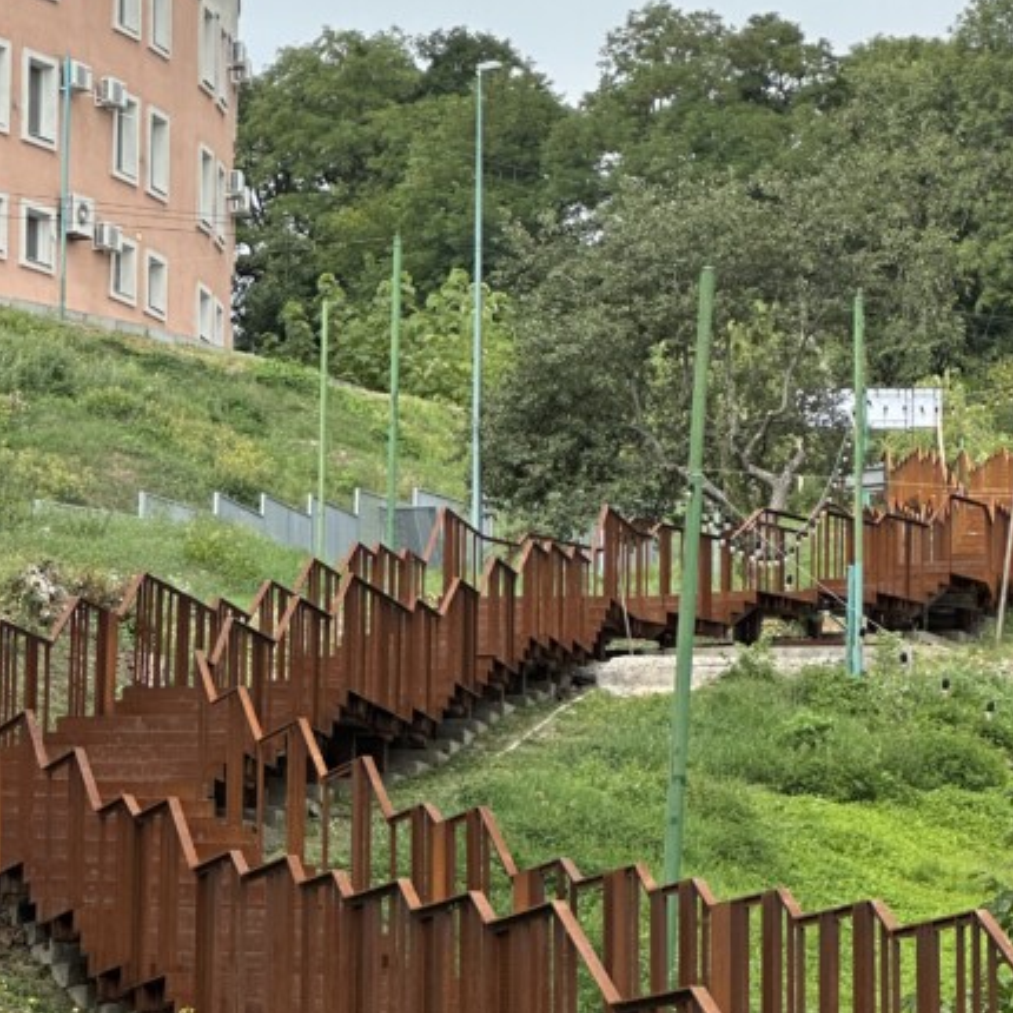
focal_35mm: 162
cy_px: 462
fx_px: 5364
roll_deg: -0.9
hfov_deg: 10.8
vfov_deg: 10.8
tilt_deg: +9.7
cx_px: 801
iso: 32
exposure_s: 1/579
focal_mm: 9
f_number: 2.8
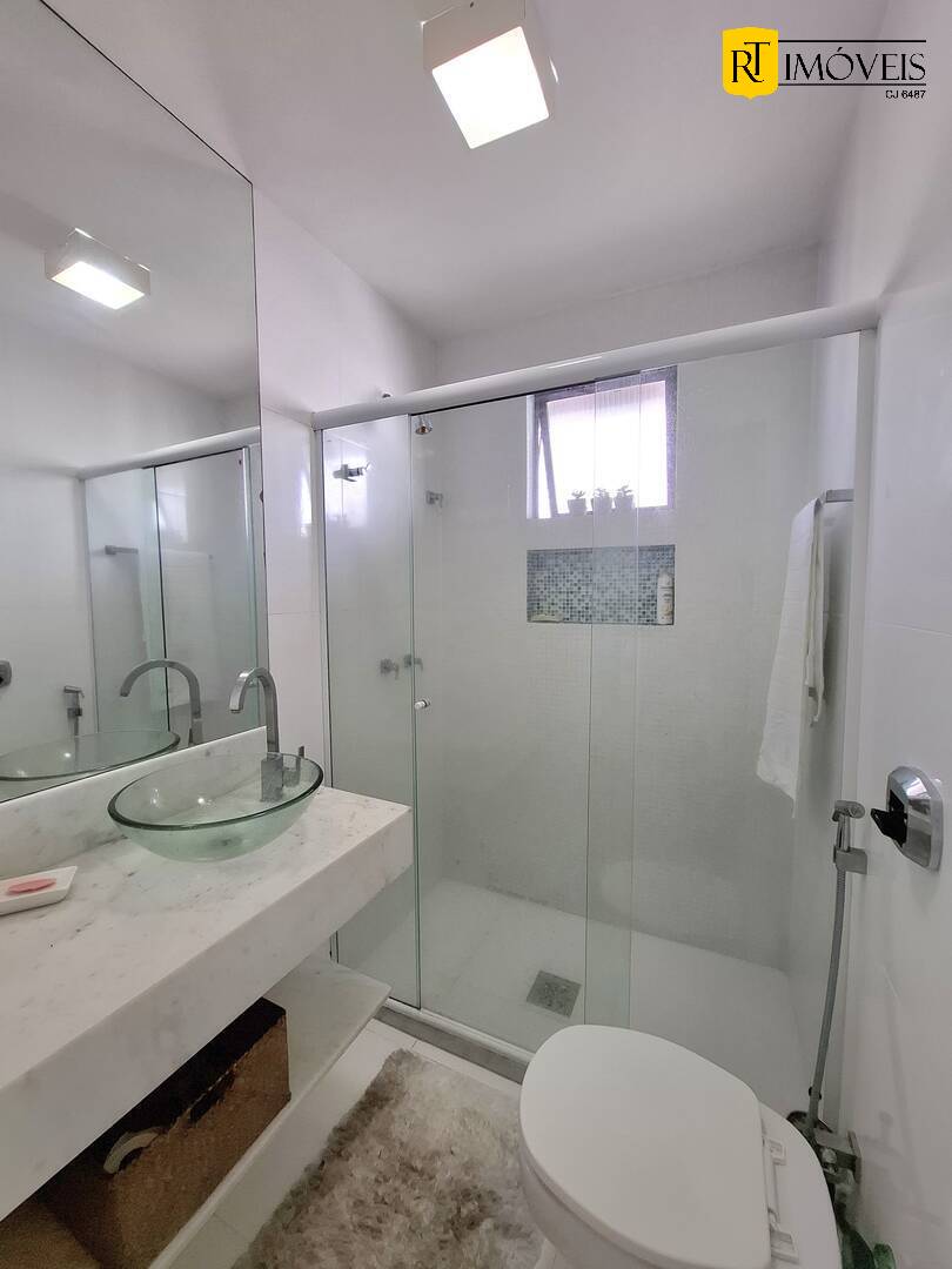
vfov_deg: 106.2
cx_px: 476
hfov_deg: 89.9
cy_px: 634
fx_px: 477
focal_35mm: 13
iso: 40
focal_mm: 1.74
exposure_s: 1/60.2
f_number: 2.2
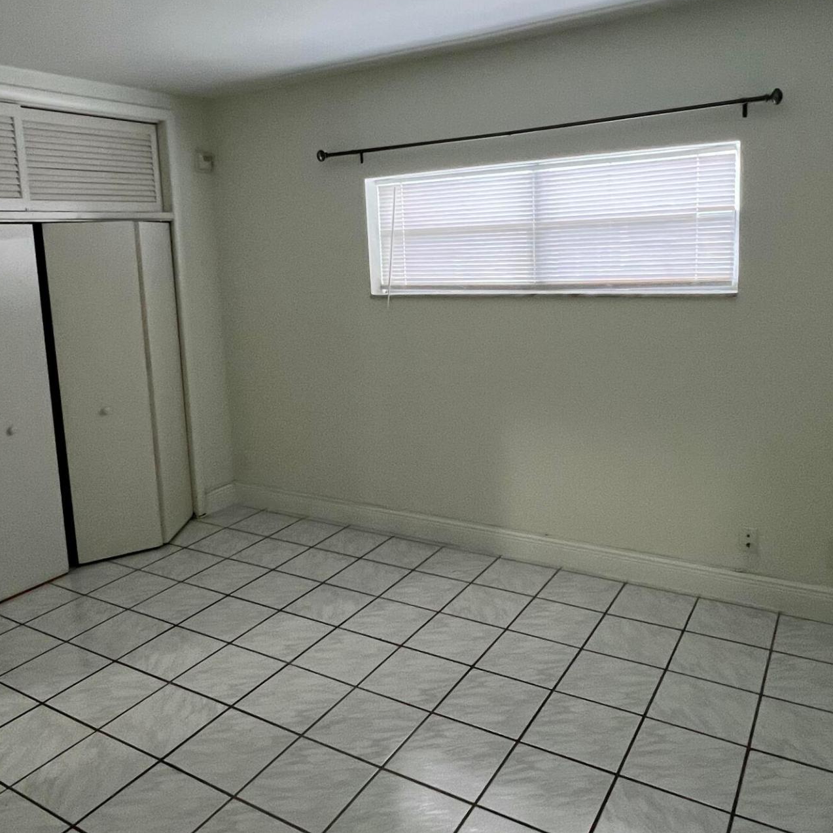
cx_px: 390
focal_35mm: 26
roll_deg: +3.1
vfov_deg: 60.7
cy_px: 355
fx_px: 708
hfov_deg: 60.9
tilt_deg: -9.1
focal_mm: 1.57
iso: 250
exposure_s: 1/60
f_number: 1.8
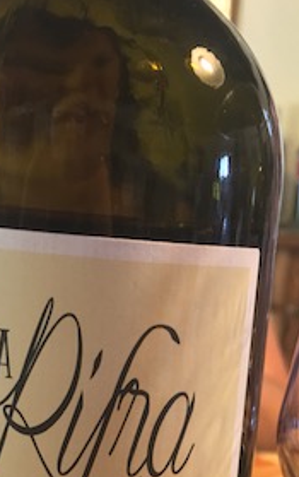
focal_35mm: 66
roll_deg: -4.0
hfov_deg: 19.7
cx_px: 198
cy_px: 467
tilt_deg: -15.4
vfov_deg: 29.2
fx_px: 858
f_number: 2.2
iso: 200
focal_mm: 4.15
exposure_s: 1/20
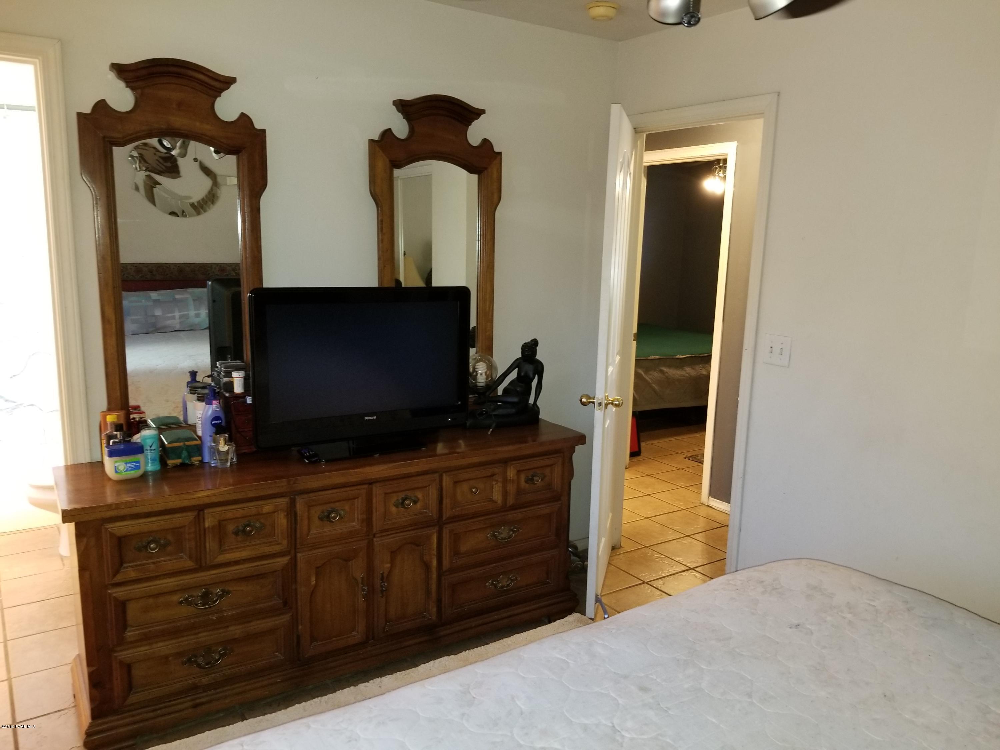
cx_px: 500
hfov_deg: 67.3
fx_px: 751
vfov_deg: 53.1
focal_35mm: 26
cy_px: 375
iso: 125
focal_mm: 4.3
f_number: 1.7
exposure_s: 1/11
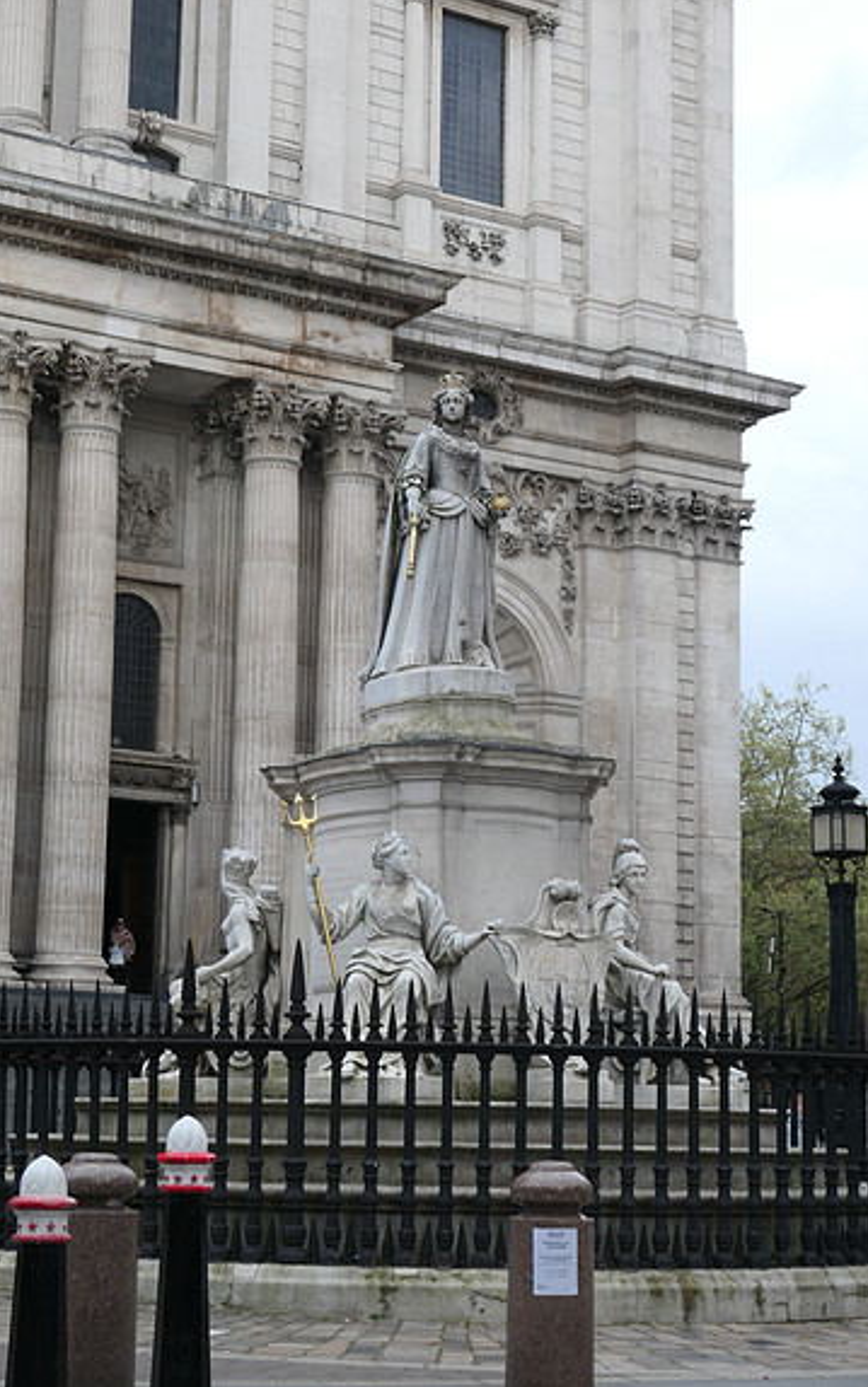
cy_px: 689
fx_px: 2535
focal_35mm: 67
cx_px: 465
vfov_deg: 30.6
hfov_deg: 19.4
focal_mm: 23.6
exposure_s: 1/250
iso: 200
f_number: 4.6
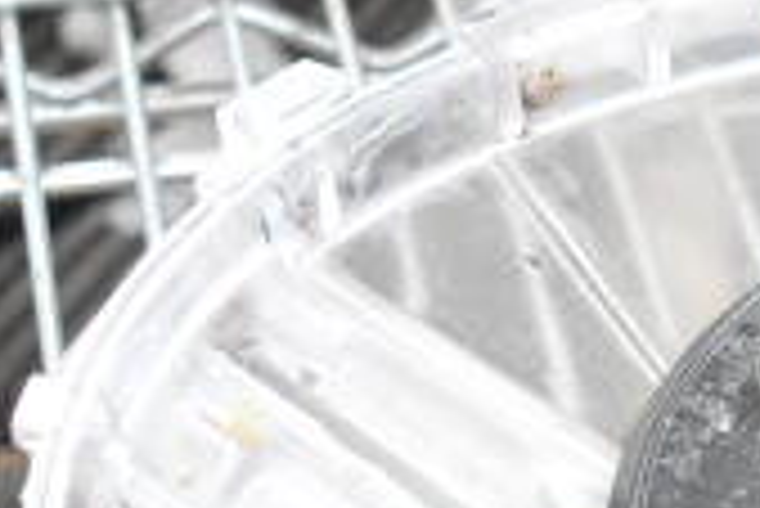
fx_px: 4120
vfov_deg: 7.0
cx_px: 1183
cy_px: 618
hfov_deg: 10.2
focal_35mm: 195
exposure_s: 1/60
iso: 4500
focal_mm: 36
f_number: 4.8
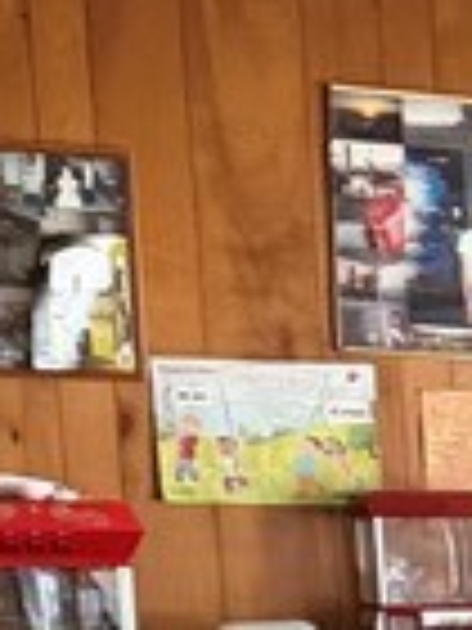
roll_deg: -1.0
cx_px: 1465
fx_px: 3200
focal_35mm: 176
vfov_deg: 10.3
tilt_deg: -11.8
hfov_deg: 7.4
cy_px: 1278
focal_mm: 6.76
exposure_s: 1/60
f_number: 1.78
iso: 800
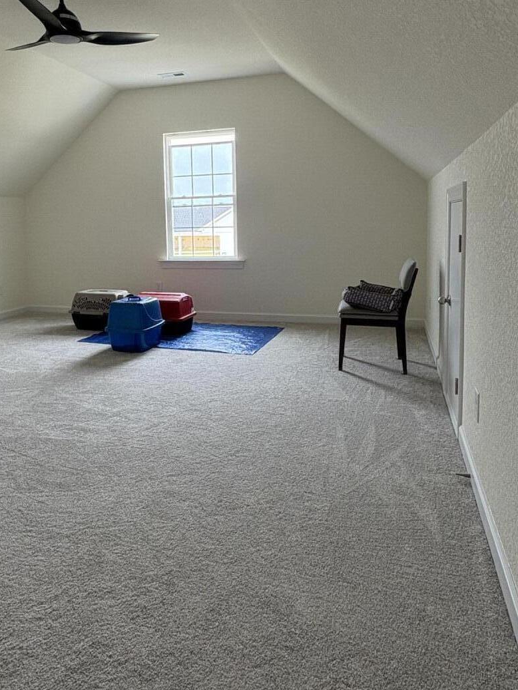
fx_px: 539
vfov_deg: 64.8
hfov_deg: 51.2
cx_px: 219
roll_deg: +1.4
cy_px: 281
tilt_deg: -6.0
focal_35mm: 27
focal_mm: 2.22
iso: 125
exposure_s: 1/99
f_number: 2.2
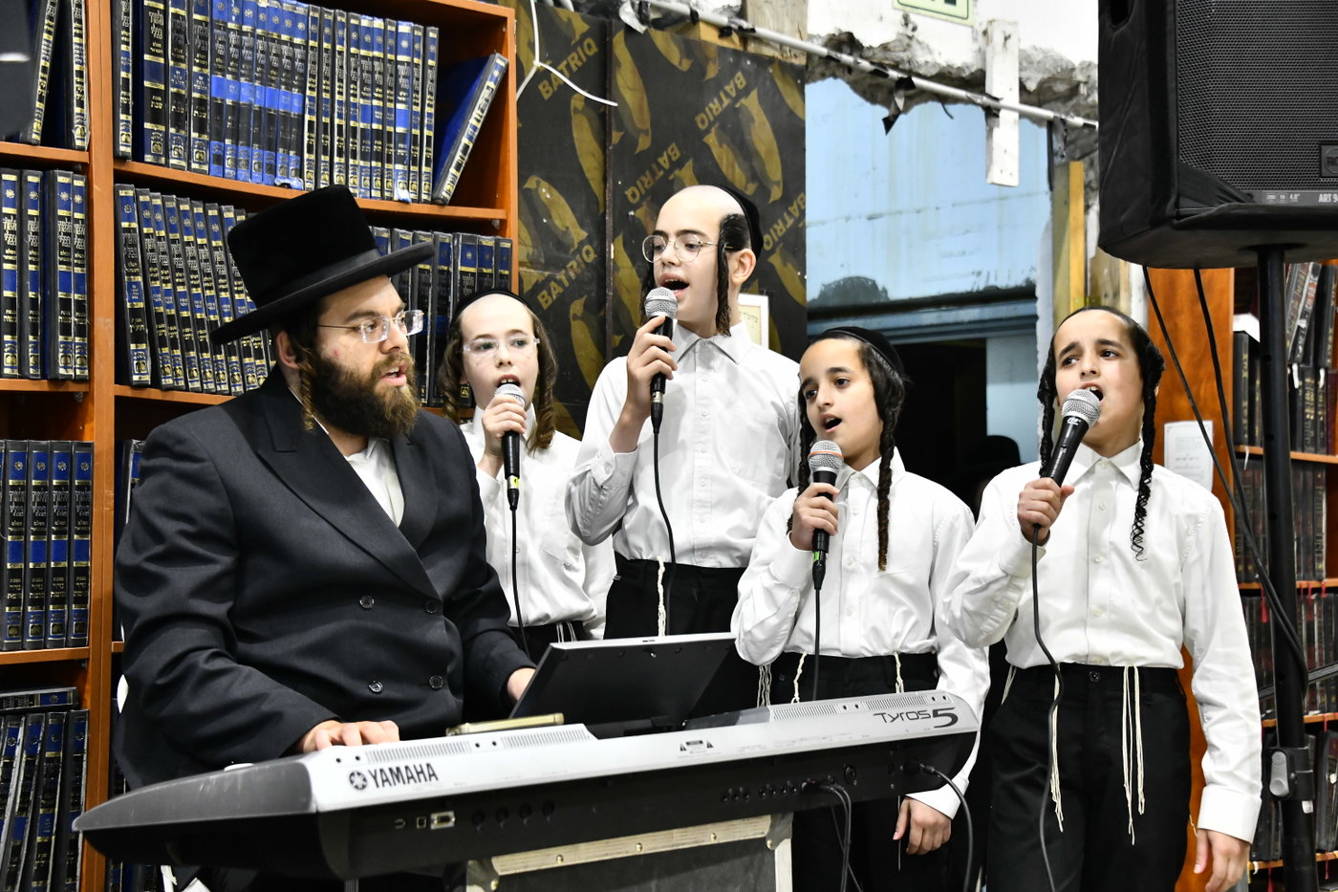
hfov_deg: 32.4
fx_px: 2304
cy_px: 446
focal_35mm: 62
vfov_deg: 21.9
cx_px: 669
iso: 2500
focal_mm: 62
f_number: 5.6
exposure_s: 1/160
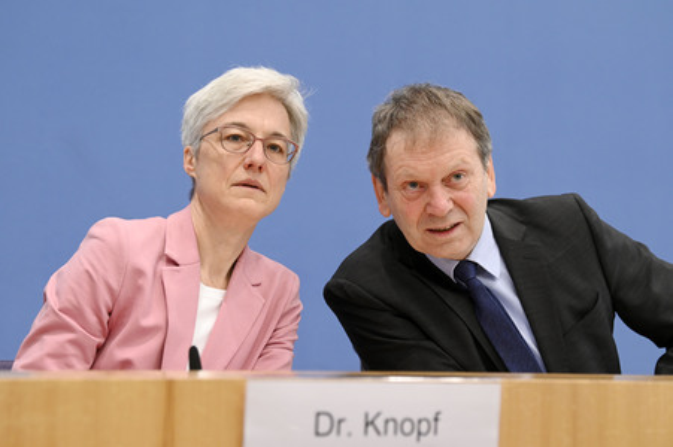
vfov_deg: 13.7
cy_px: 224
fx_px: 1868
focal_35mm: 100
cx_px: 336
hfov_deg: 20.4
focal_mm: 100
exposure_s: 1/500
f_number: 5
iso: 2500
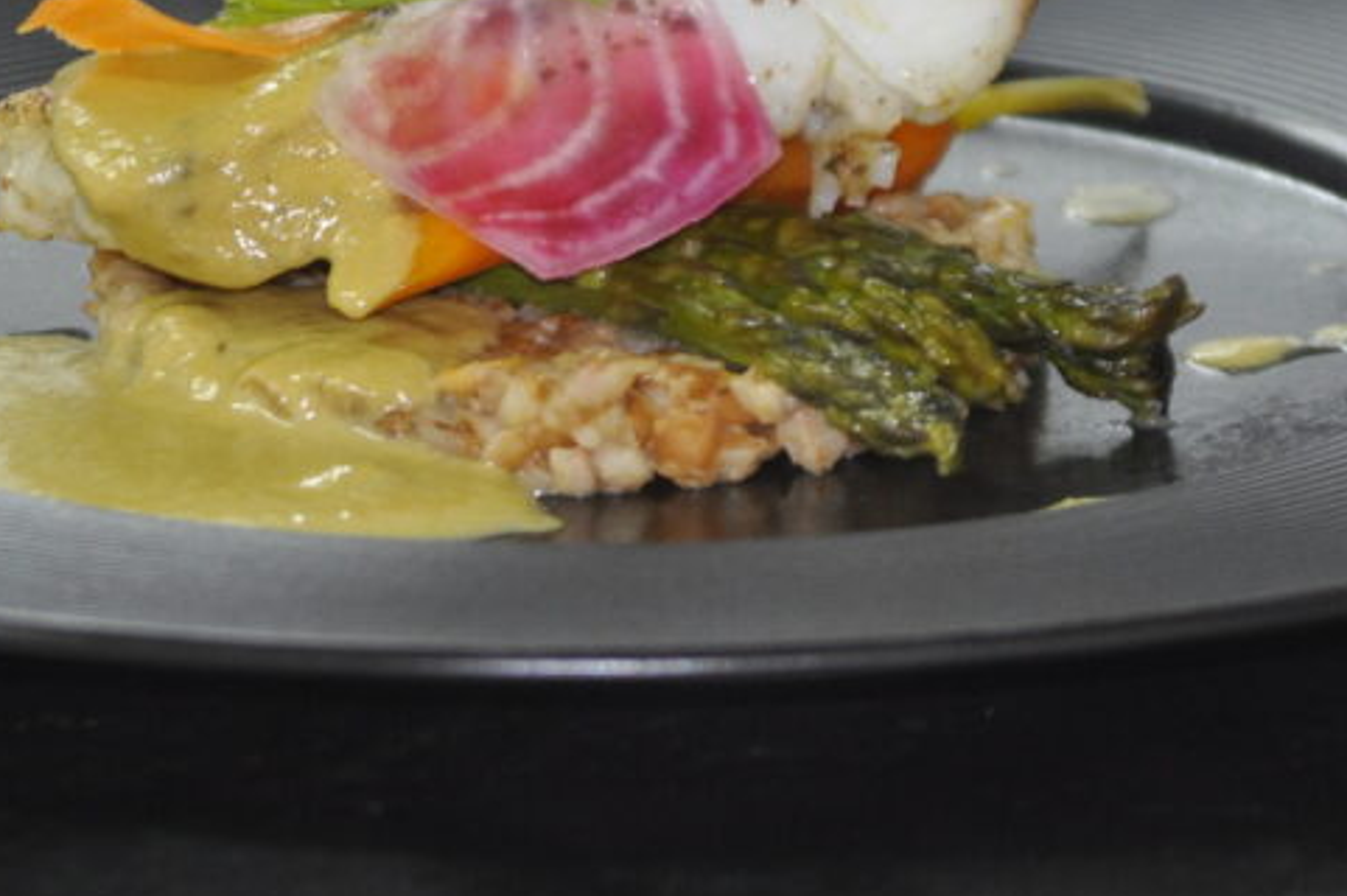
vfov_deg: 3.7
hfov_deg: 5.5
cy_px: 73
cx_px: 737
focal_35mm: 374
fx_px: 13984
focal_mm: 120
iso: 800
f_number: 4.8
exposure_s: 1/60
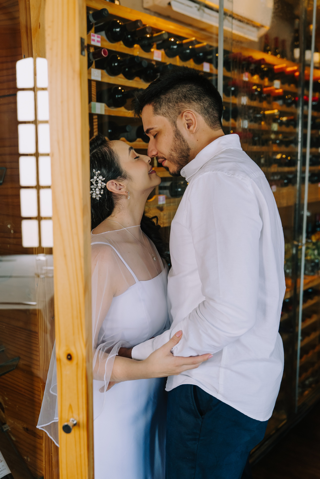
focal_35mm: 34
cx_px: 160
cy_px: 240
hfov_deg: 38.9
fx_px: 453
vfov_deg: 55.8
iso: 2000
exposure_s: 1/200
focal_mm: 33
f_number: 3.2
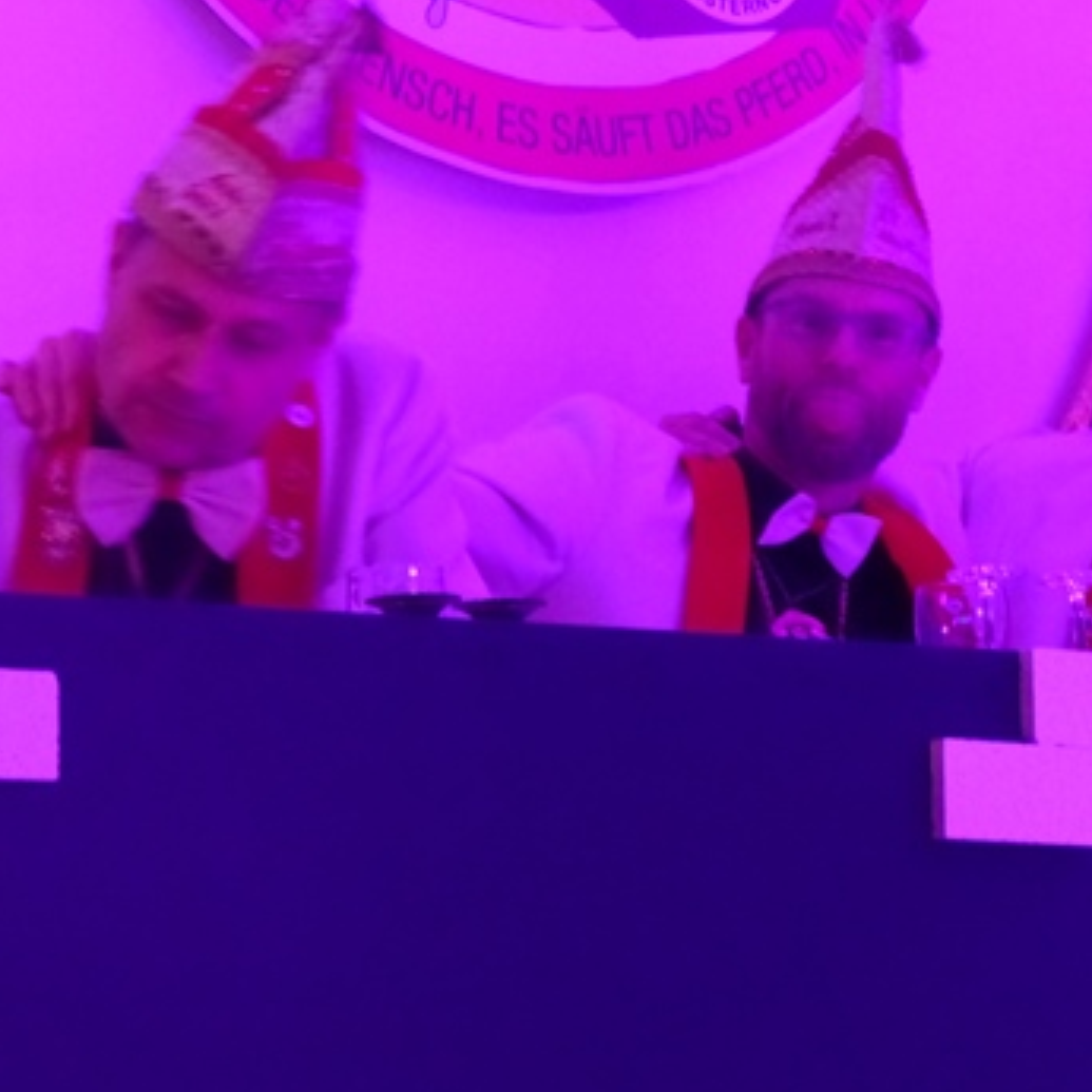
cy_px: 497
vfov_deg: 11.3
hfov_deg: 11.3
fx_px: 5496
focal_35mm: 154
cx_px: 586
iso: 800
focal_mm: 16.9
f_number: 2.8
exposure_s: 1/10
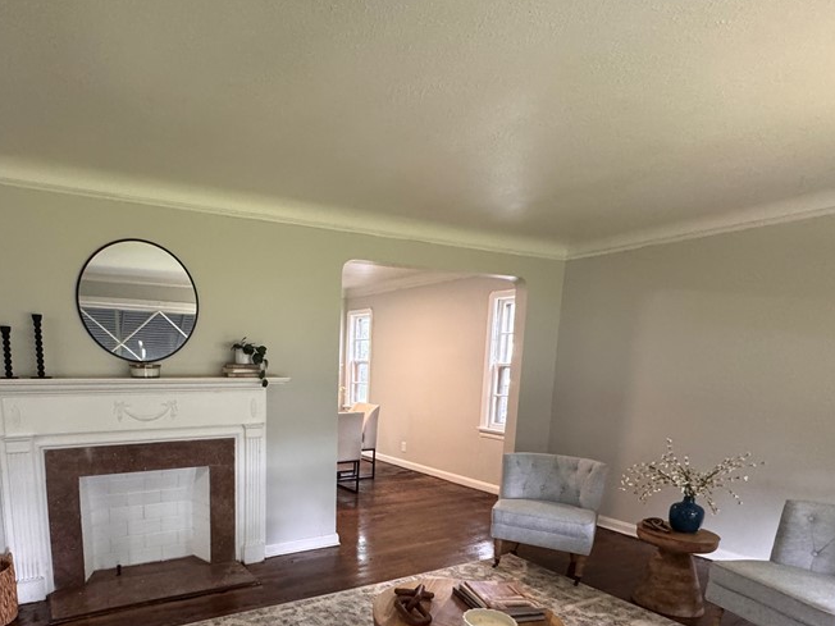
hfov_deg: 74.5
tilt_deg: -10.6
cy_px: 453
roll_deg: -0.7
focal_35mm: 22
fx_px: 531
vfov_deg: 58.6
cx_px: 293
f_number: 2.2
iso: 400
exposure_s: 1/60
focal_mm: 2.22
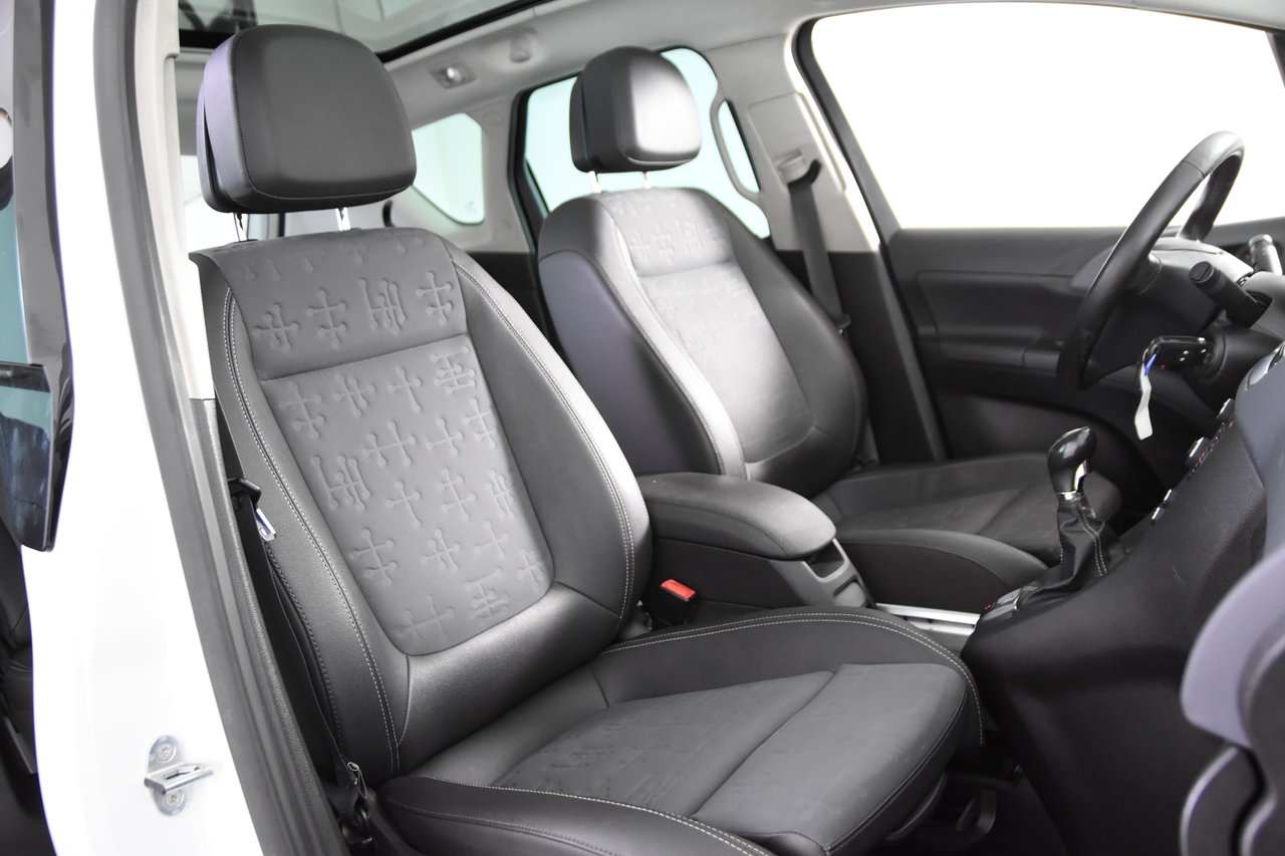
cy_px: 428
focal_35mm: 30
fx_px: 1071
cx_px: 642
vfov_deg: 43.6
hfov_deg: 61.9
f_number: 2.8
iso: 2500
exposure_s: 1/30
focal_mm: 20
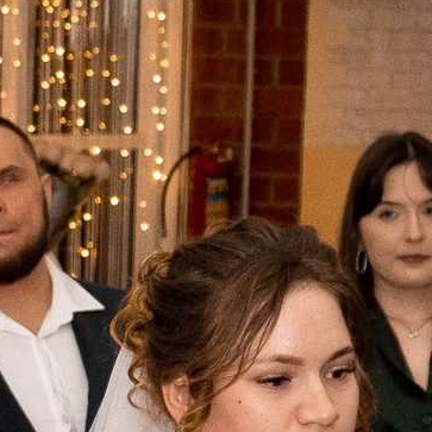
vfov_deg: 6.7
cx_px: -97
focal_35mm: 247
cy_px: 1063
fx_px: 3487
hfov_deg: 7.0
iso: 1600
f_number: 4
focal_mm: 24.3
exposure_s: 1/160
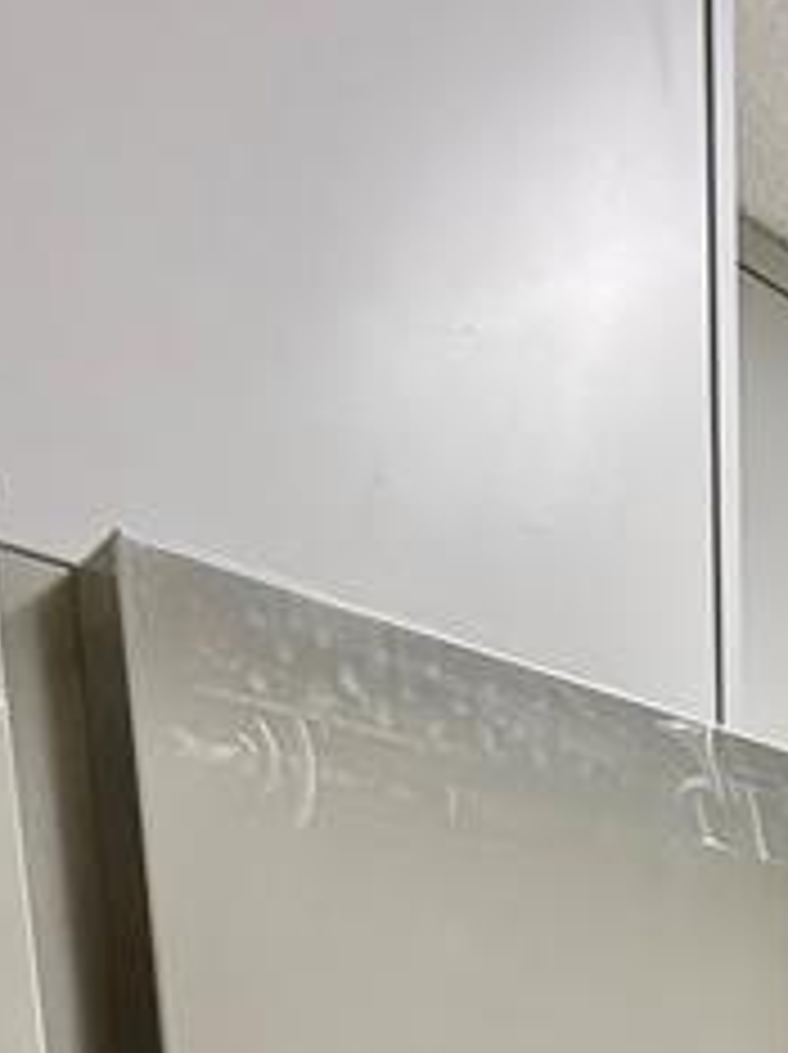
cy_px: 1512
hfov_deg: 30.7
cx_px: 626
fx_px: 1399
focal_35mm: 46
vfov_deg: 29.1
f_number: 2.2
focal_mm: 2.22
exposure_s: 1/60
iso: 250
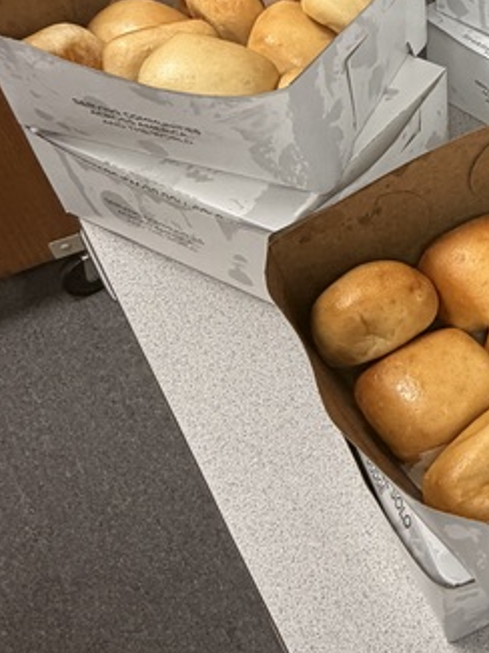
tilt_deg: -47.1
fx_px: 830
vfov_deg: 42.7
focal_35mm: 44
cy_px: 248
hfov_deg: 26.9
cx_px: 659
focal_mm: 2.22
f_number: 2.2
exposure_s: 1/120
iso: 160
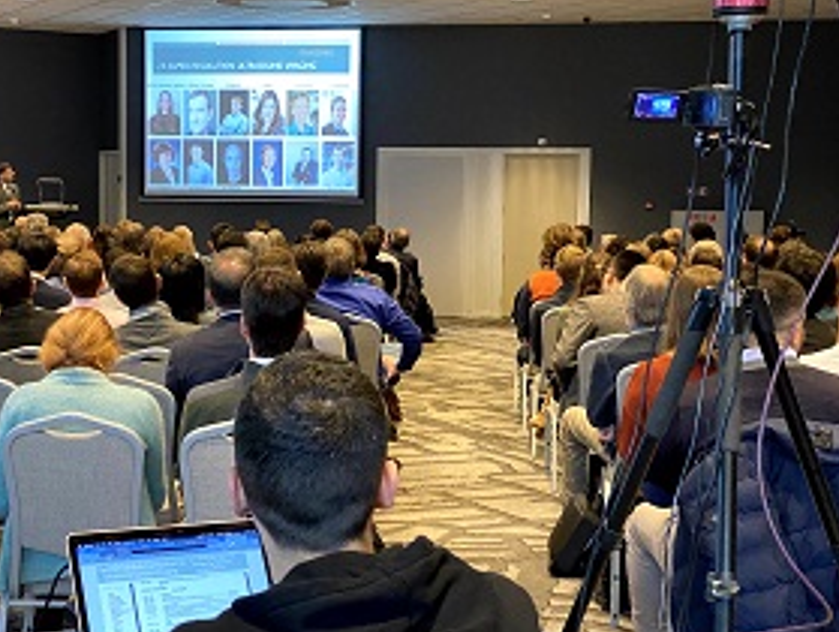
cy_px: 352
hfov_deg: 28.8
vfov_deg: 22.0
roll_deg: -0.9
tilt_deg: -4.7
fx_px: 1626
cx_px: 304
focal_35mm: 67
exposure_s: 1/50
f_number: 2
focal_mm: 6
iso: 500
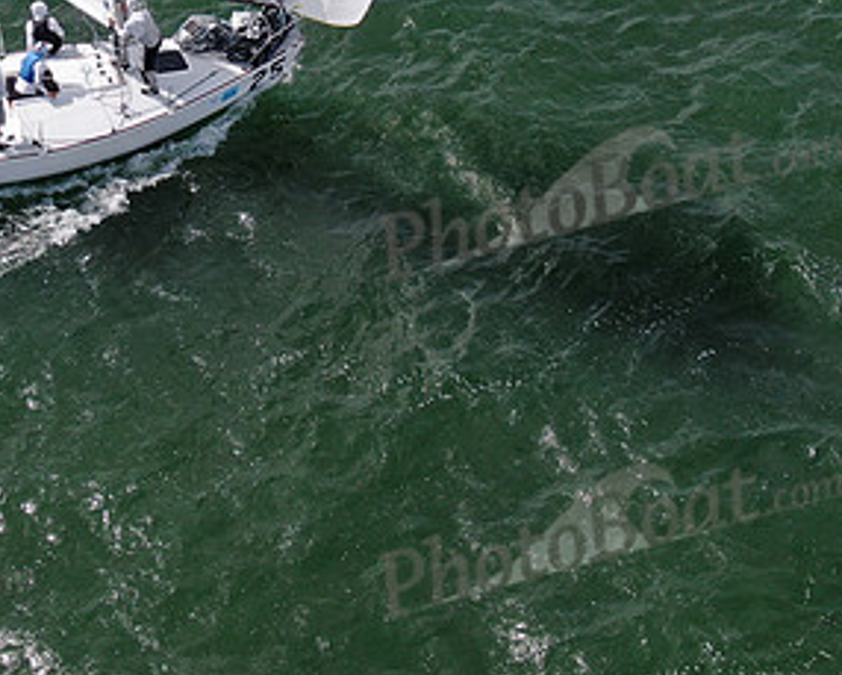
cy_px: 69
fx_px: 2368
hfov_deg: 20.0
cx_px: 209
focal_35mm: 95
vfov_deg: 16.0
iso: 100
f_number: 3.8
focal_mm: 8.6
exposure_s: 1/800
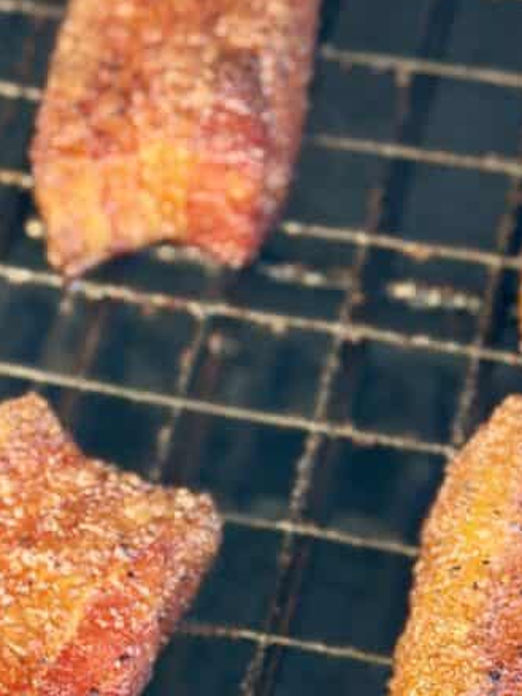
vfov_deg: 17.2
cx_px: -54
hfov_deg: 13.0
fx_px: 2253
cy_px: 671
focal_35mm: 112
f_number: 1.78
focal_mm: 6.76
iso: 80
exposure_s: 1/121
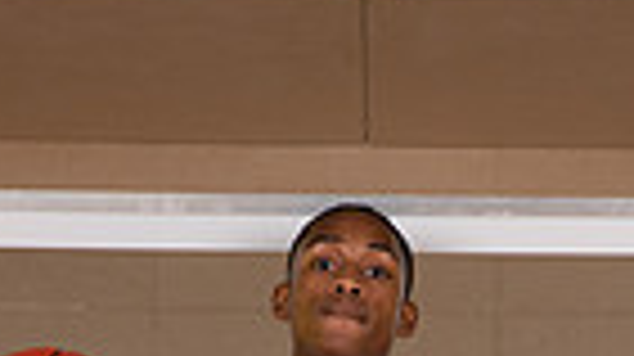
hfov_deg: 9.9
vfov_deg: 5.4
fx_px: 3661
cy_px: 874
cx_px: 351
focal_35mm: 218
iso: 320
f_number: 7.1
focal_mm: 65
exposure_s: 1/320
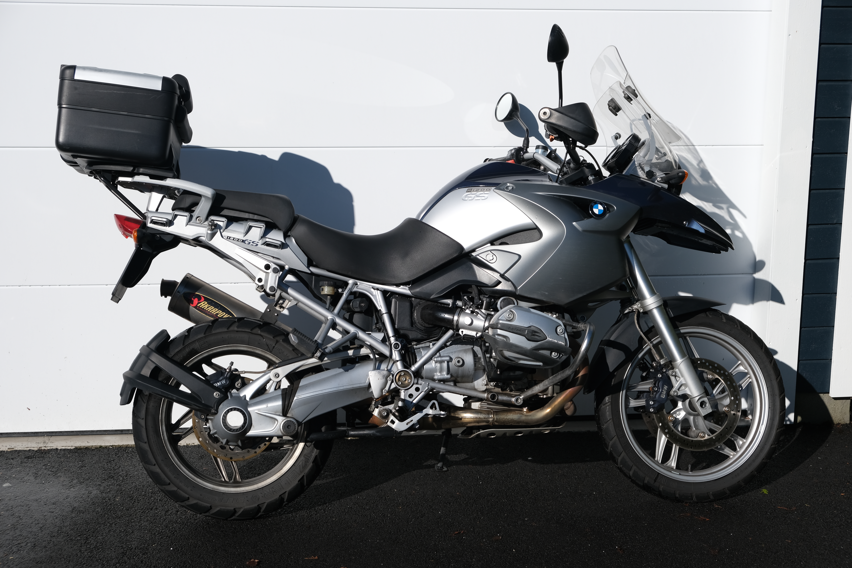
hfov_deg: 40.3
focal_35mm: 49
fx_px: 1160
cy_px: 284
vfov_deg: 27.5
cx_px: 426
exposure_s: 1/950
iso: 160
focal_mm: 32.9
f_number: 5.6
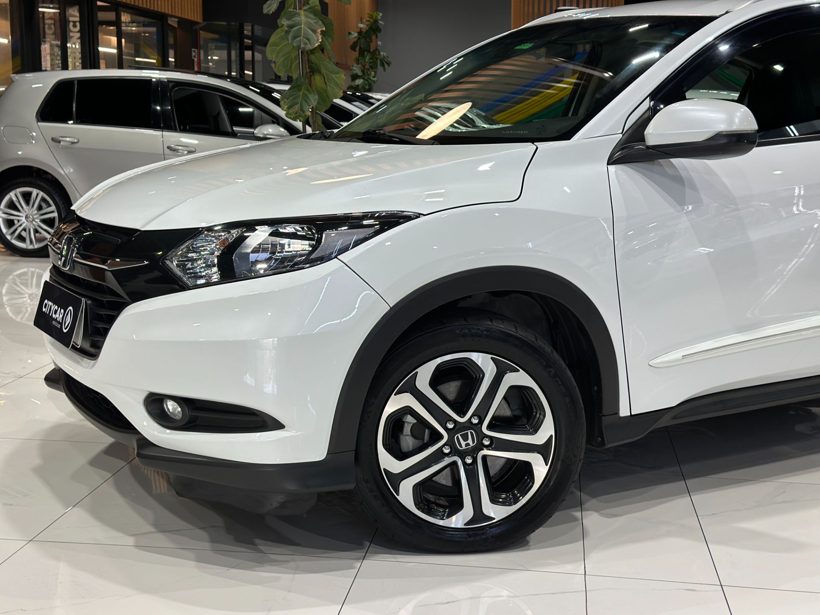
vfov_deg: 30.3
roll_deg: -1.1
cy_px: 308
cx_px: 410
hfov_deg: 39.7
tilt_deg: -10.3
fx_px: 1137
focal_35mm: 48
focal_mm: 6.86
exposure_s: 1/120
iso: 80
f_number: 1.78
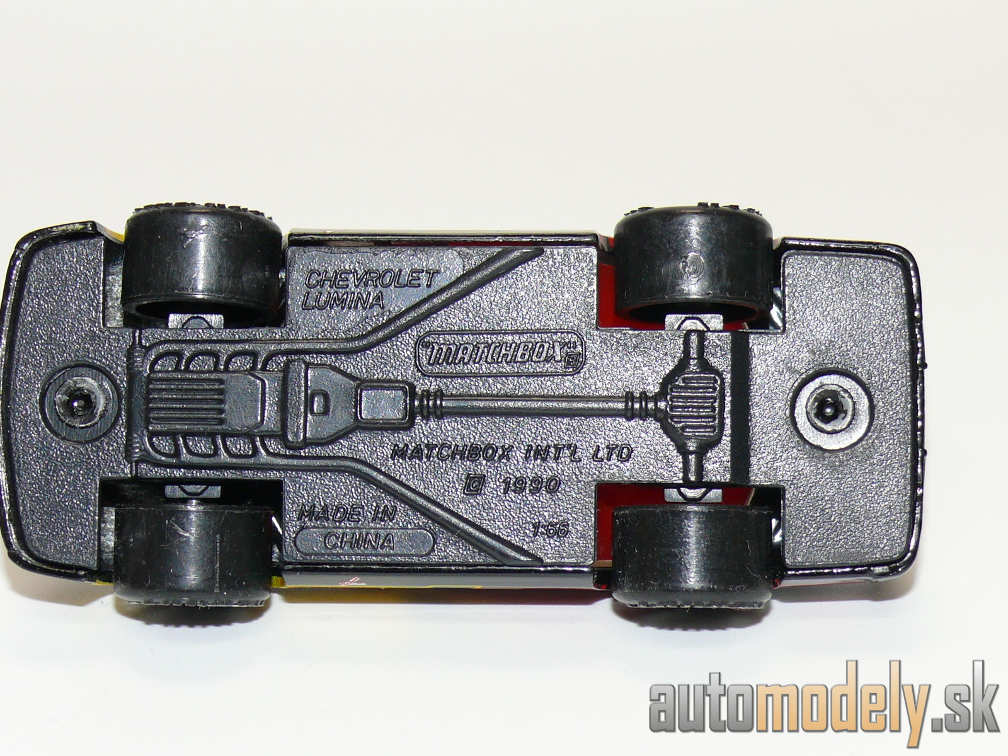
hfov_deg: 17.6
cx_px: 504
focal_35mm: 112
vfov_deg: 13.2
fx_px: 3261
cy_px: 378
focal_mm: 14.1
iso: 100
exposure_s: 1/30
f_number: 4
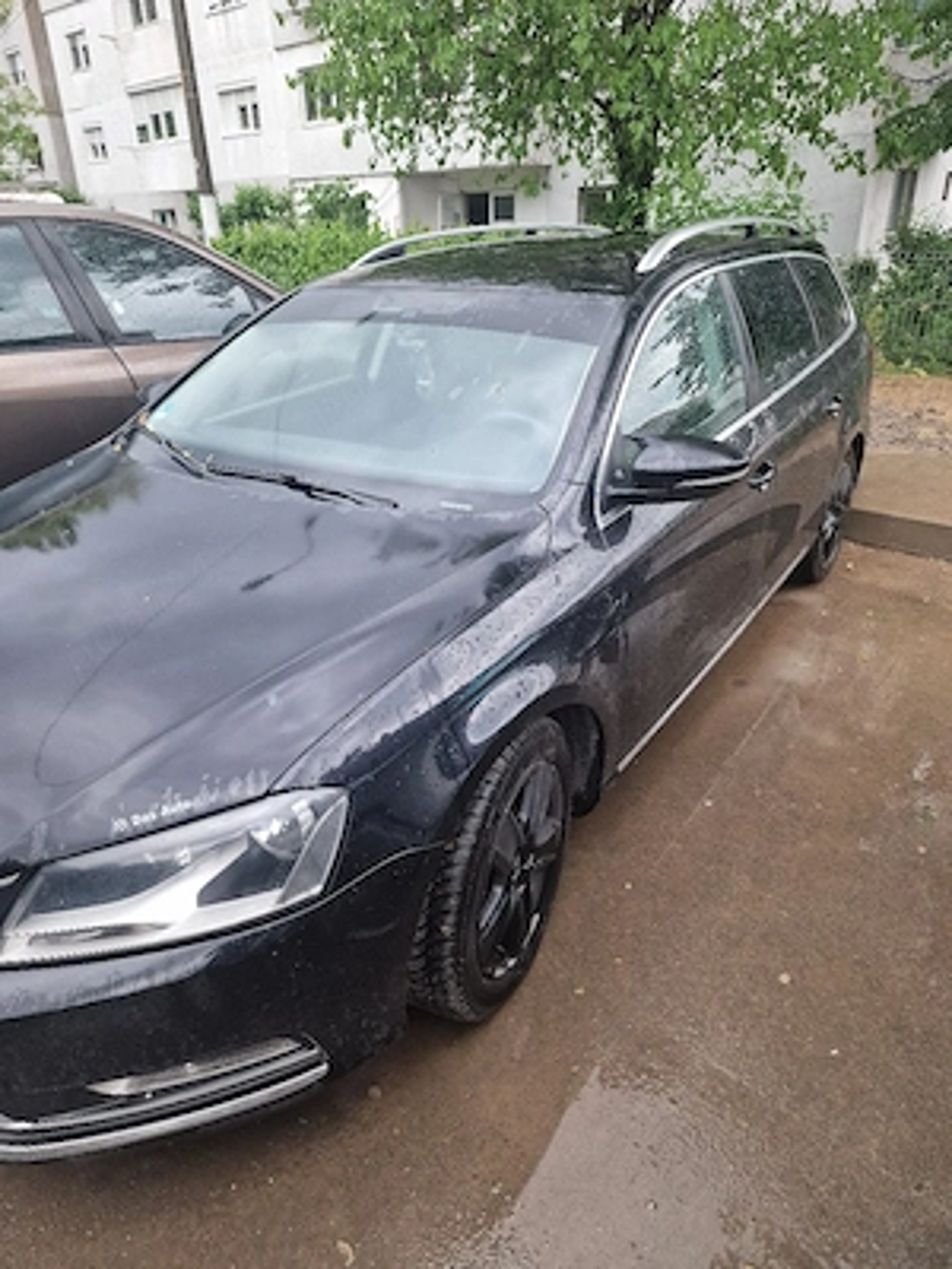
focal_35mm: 23
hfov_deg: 58.9
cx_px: 476
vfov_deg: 73.9
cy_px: 634
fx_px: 843
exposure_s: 1/100
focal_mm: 6.4
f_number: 1.8
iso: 250
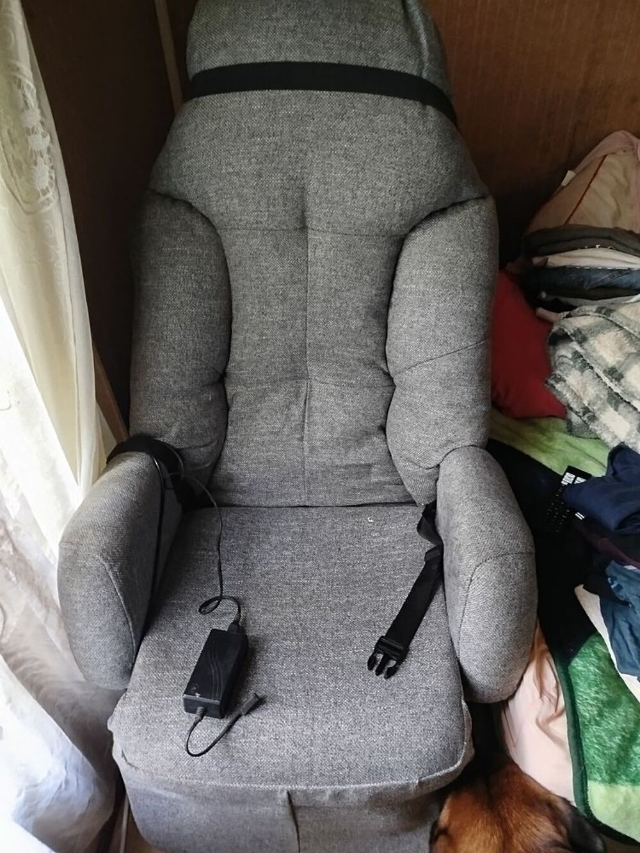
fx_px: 592
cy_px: 426
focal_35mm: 24
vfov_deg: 71.6
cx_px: 320
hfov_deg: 56.8
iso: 800
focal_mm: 5.31
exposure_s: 1/17
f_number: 1.7
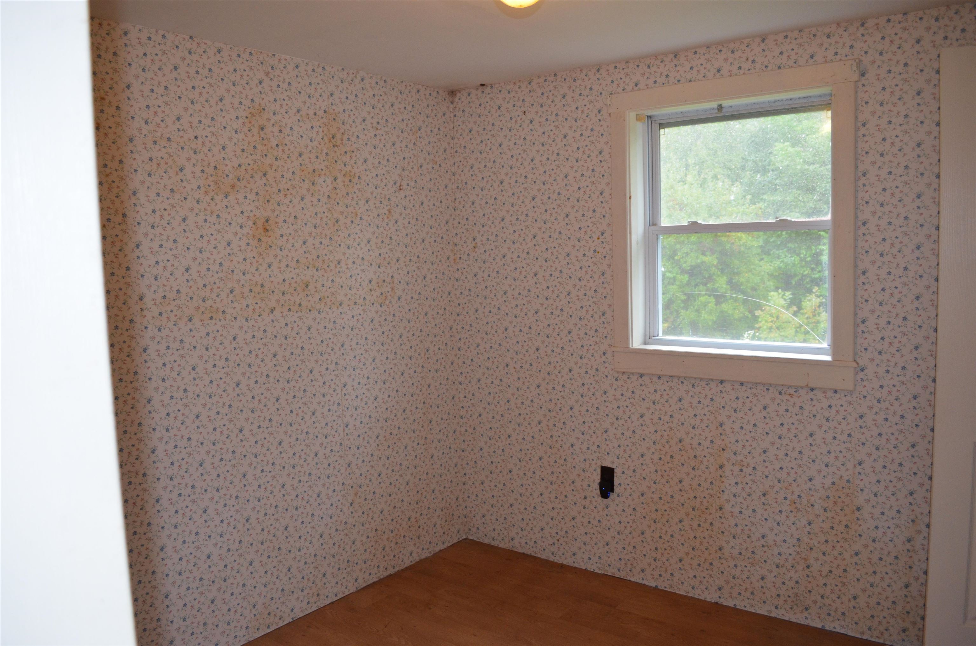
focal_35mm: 27
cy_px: 323
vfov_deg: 47.7
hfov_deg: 67.5
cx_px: 488
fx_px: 730
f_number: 3.5
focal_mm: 18
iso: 1250
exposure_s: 1/60
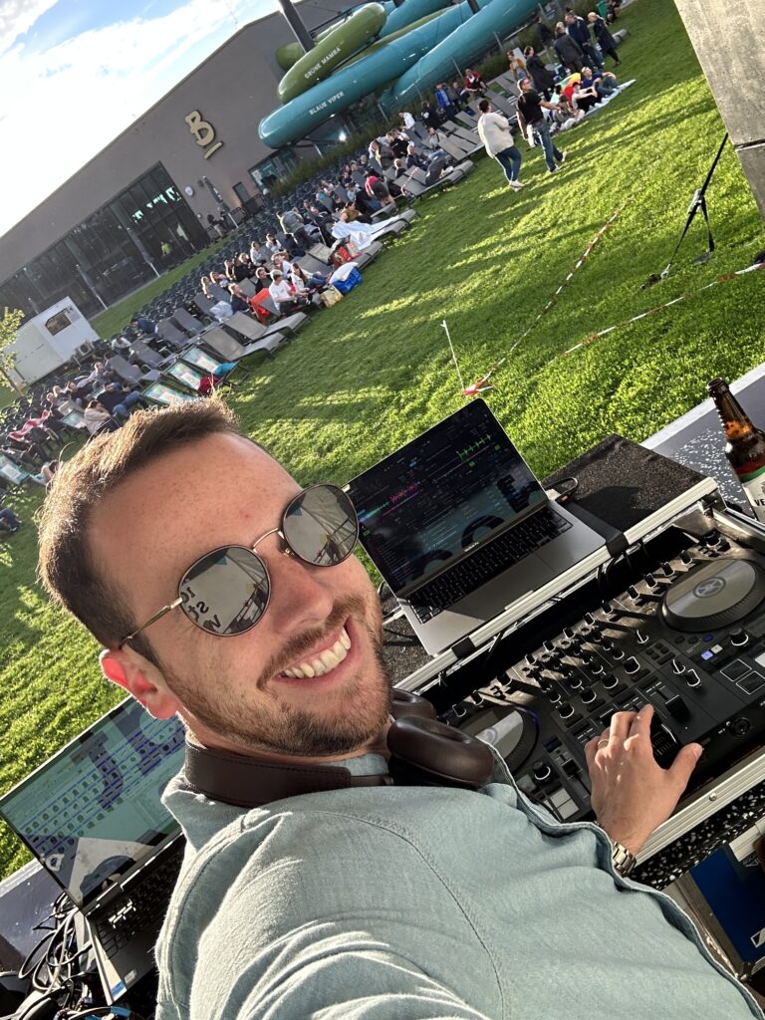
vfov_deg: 60.0
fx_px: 884
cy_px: 510
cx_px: 382
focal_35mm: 30
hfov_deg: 46.8
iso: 25
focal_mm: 2.69
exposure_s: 1/217
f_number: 1.9
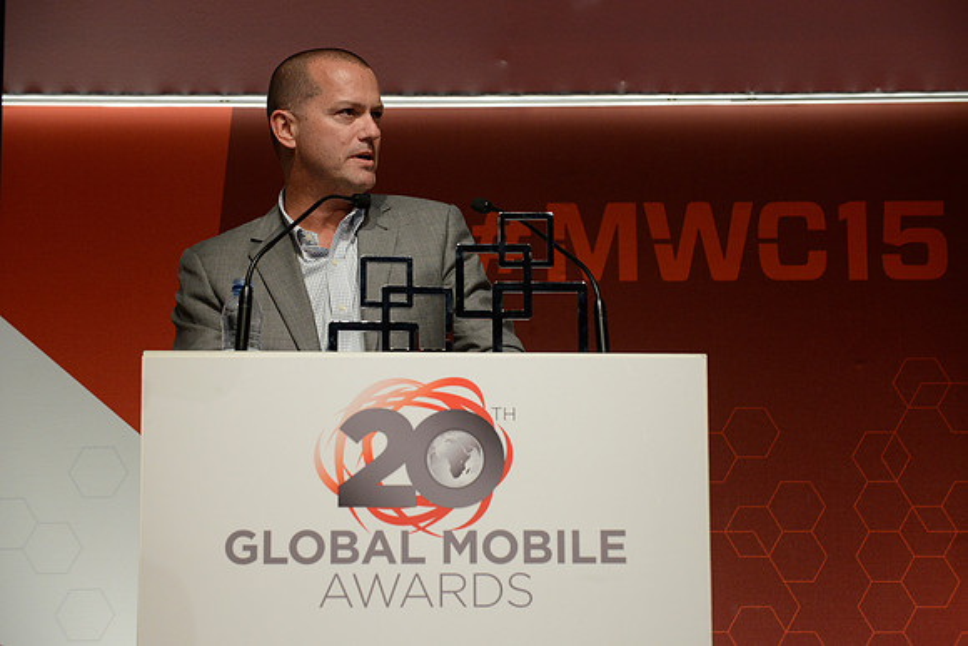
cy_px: 323
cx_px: 484
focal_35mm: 125
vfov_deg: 11.0
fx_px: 3362
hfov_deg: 16.4
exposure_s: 1/200
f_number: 7.1
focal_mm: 125
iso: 2500
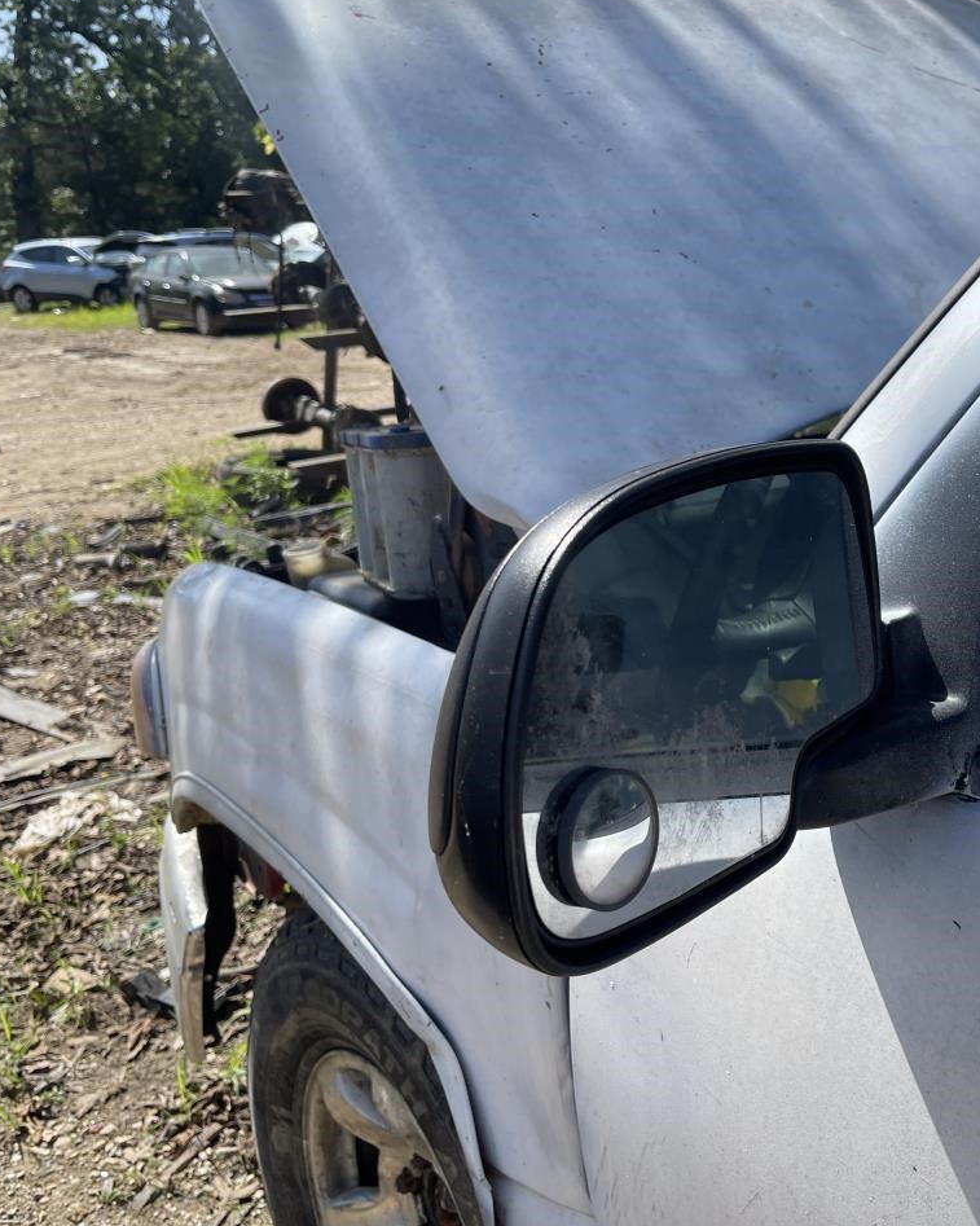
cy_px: 606
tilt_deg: -18.5
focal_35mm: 33
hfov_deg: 43.1
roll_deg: +0.5
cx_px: 734
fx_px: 1197
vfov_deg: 54.2
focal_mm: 5.1
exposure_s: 1/2433
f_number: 1.6
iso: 32
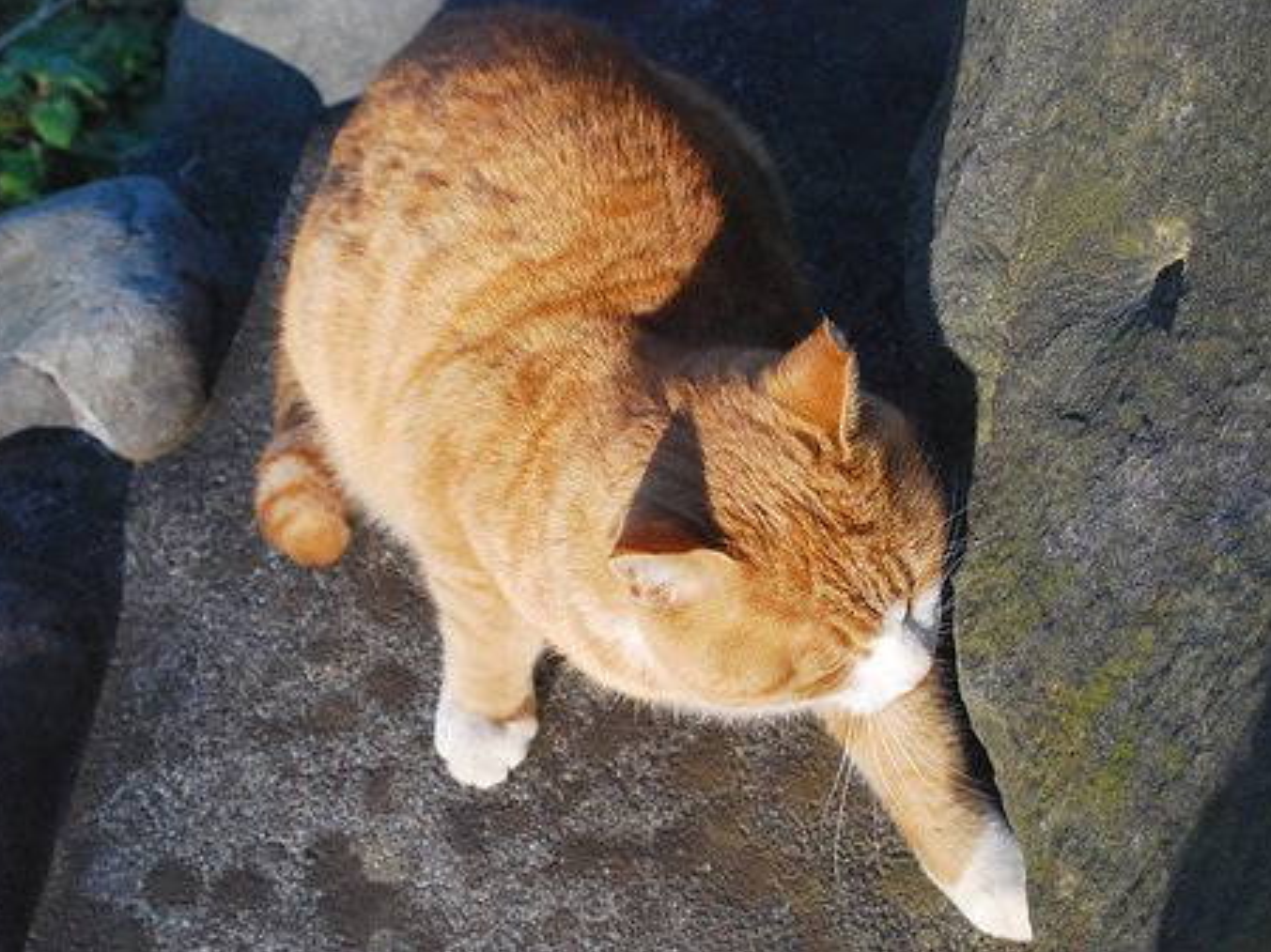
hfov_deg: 23.8
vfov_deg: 18.0
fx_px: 3010
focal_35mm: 82
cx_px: 612
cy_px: 475
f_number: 7.1
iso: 800
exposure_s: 1/800
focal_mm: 50
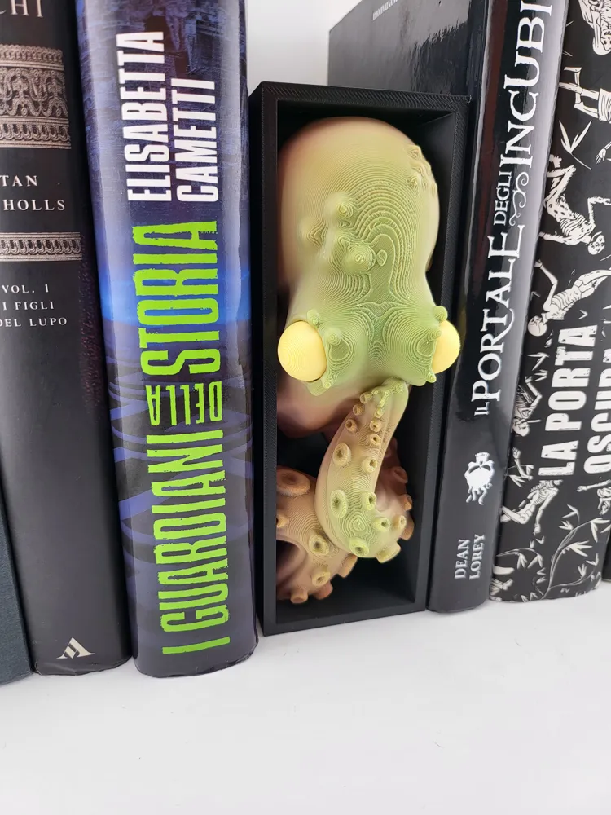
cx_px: 306
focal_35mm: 24
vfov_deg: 71.6
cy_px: 408
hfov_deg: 56.8
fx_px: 565
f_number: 1.8
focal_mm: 5
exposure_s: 1/335
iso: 40
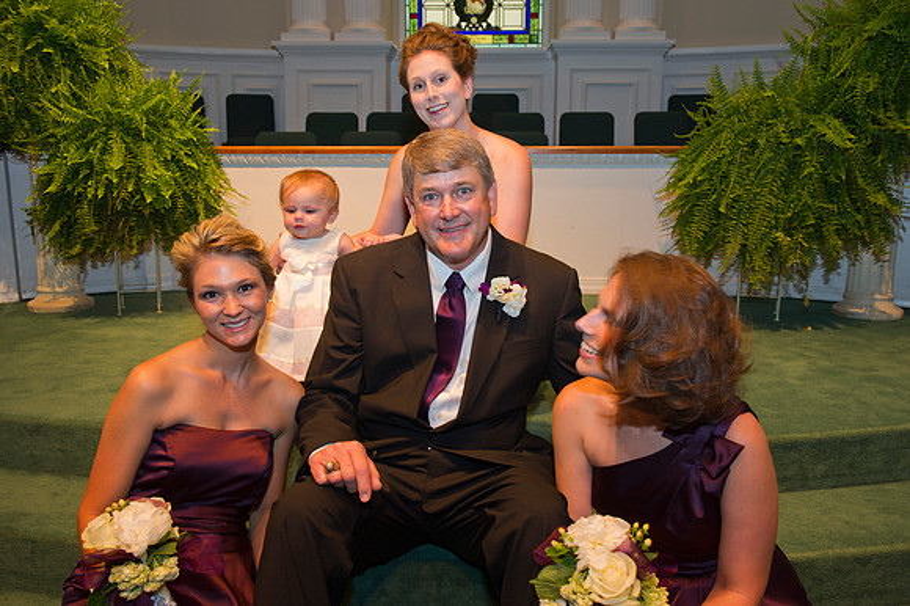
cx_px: 455
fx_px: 783
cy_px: 303
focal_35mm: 31
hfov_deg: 60.3
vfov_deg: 42.3
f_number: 5
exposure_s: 1/50
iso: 1600
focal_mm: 31
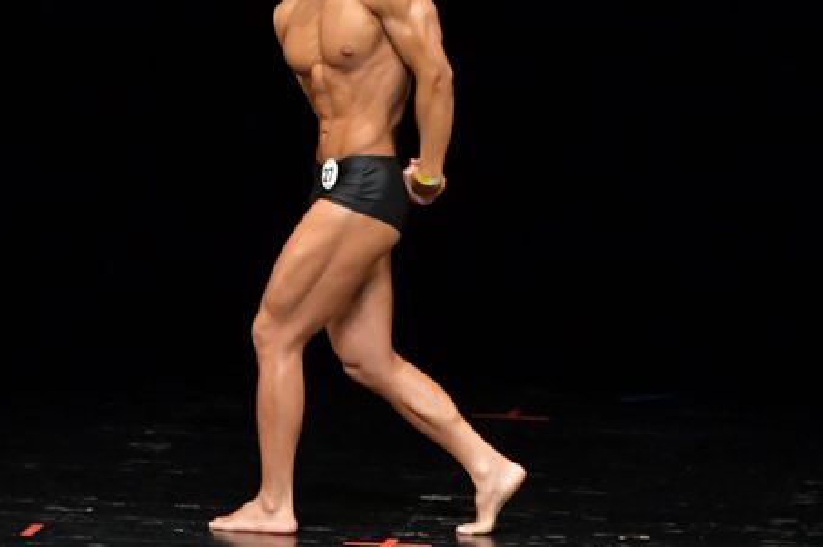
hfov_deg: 5.0
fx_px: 9386
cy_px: 89
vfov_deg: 3.3
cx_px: 308
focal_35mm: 411
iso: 4000
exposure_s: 1/400
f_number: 5.6
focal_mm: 160
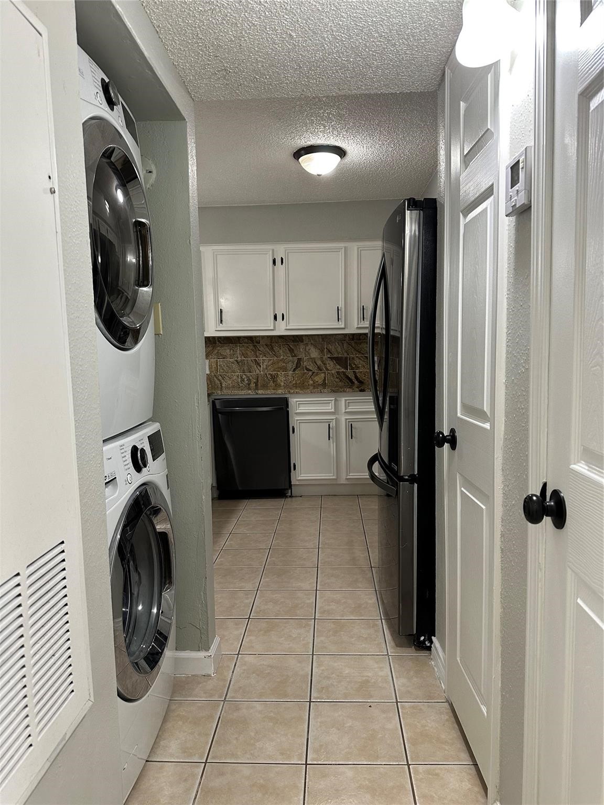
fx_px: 558
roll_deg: +1.1
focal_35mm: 24
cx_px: 302
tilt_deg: -5.5
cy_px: 402
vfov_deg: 71.6
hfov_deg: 56.8
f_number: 1.78
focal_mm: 6.86
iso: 200
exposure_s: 1/60
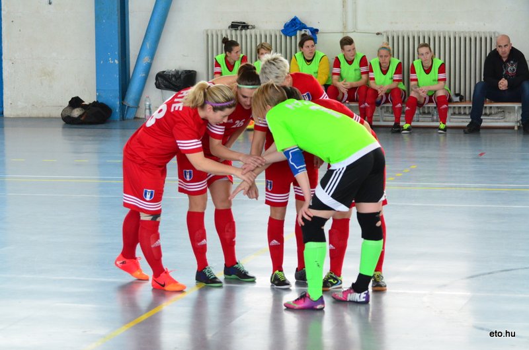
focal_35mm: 129
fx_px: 1892
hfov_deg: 15.9
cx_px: 264
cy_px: 175
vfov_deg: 10.6
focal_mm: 86
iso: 2500
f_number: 4.5
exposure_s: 1/400
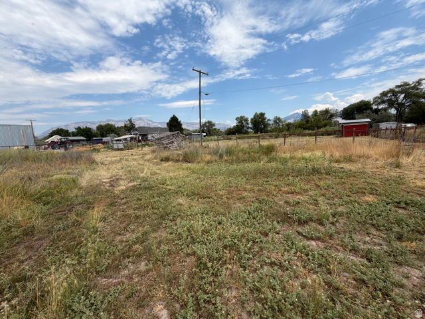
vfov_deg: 85.7
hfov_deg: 102.1
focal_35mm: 14
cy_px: 160
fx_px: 172
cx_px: 212
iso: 20
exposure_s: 1/1125
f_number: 2.2
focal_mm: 2.22
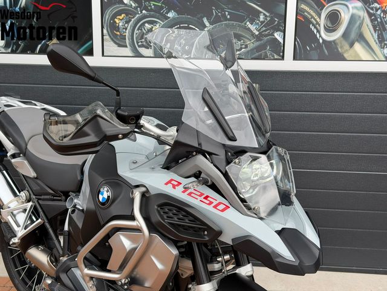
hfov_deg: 39.7
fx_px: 537
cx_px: 194
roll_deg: -0.9
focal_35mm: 48
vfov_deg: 30.3
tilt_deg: -12.2
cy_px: 146
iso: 64
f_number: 1.78
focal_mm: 6.76
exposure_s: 1/885
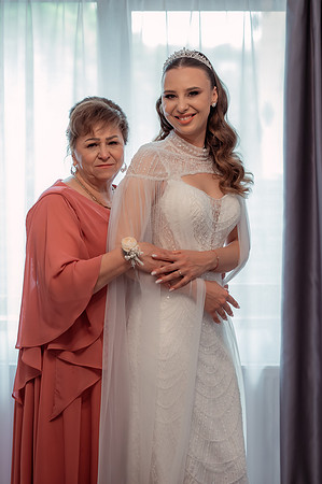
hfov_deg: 16.0
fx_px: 1143
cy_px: 242
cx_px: 161
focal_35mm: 85
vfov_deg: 23.9
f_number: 3.5
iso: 1600
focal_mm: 85
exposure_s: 1/250
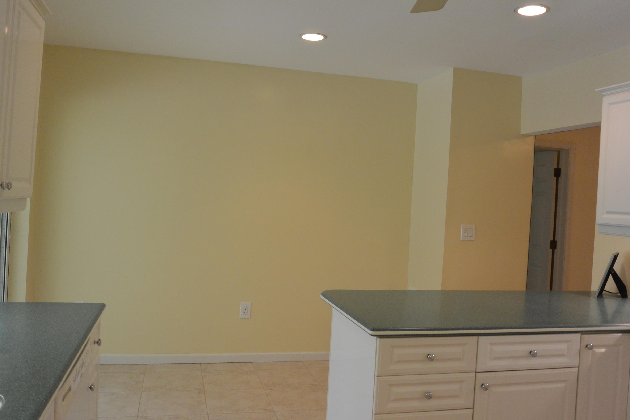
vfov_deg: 42.3
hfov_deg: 60.3
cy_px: 210
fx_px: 542
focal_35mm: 31
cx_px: 315
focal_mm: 11.8
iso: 400
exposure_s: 1/100
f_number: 3.8
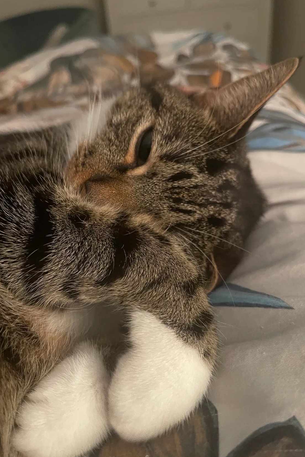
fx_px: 356
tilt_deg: -32.2
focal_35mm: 28
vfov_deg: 65.5
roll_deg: +7.4
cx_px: 146
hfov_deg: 46.4
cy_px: 227
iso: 640
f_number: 1.6
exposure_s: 1/25
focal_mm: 5.1
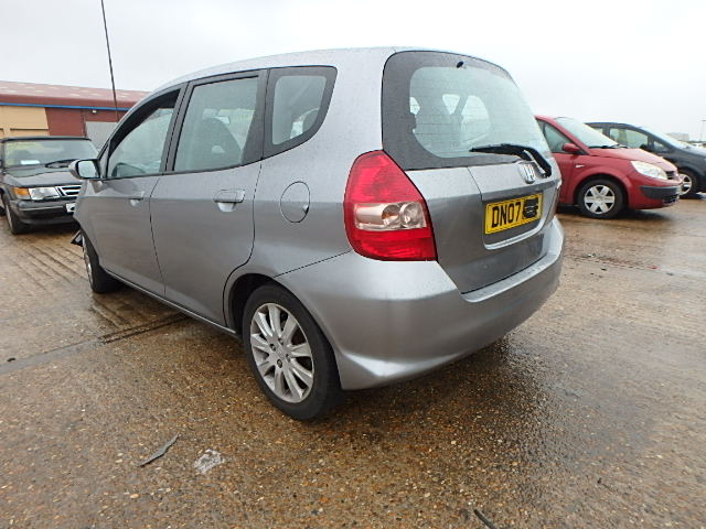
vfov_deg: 63.4
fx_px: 428
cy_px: 264
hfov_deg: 79.0
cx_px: 353
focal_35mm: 21
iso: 125
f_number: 3.5
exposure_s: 1/100
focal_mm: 3.7
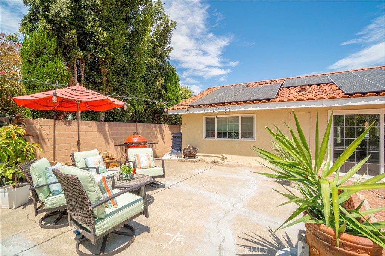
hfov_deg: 100.4
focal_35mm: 15
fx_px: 160
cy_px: 128
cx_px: 192
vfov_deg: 77.3
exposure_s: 1/250
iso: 100
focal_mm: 10
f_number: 7.1
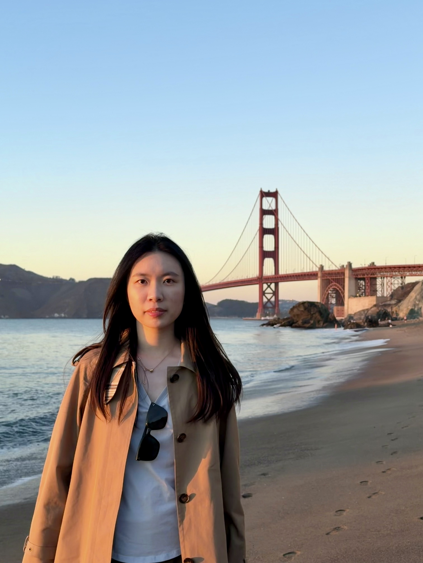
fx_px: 782
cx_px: 212
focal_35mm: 48
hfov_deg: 30.3
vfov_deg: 39.7
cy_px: 282
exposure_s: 1/478
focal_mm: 6.76
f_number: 1.78
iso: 64
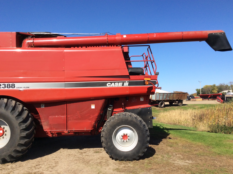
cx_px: 116
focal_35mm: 32
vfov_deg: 44.1
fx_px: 215
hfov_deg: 56.9
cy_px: 87
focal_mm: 3.3
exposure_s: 1/1395
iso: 32
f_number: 2.4
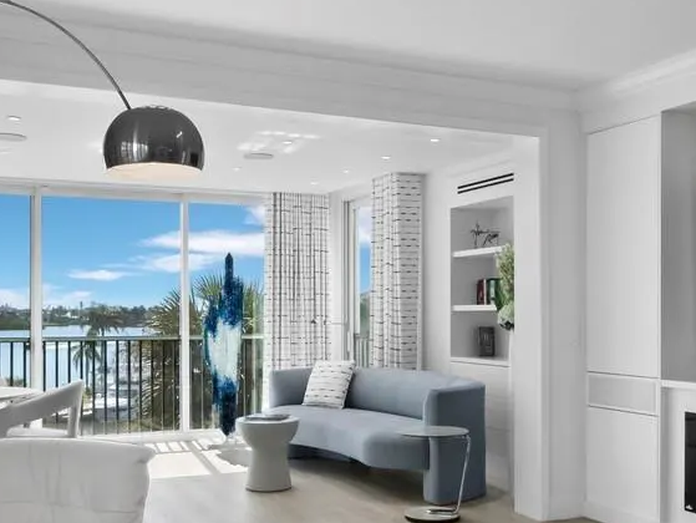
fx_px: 805
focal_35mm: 40
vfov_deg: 35.9
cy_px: 295
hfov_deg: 46.8
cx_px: 340
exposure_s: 1/13
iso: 400
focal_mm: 7
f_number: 11
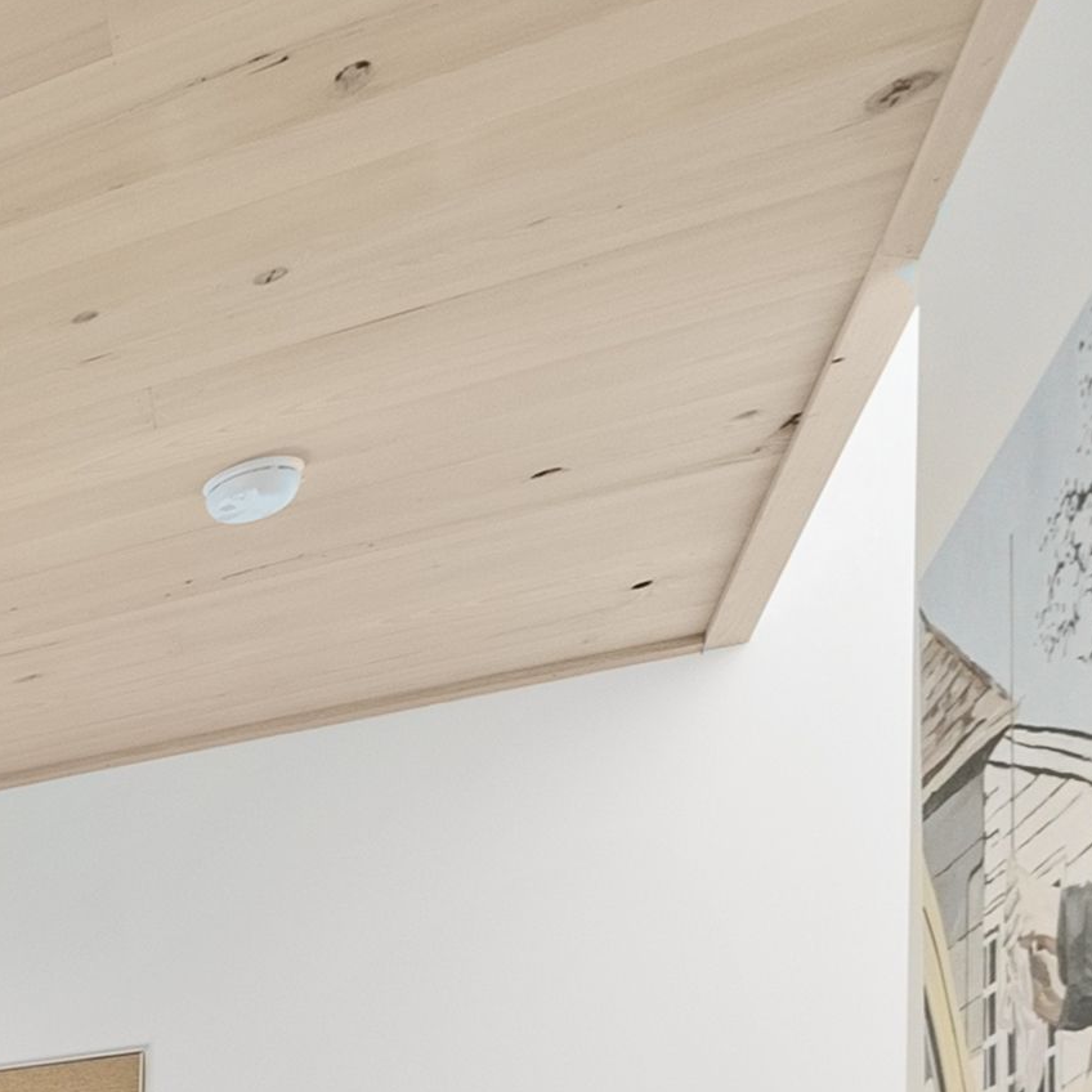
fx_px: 1820
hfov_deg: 18.0
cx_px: -1218
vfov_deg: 27.6
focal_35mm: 51
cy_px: 1436
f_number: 7.1
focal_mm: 12
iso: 800
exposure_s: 1/4
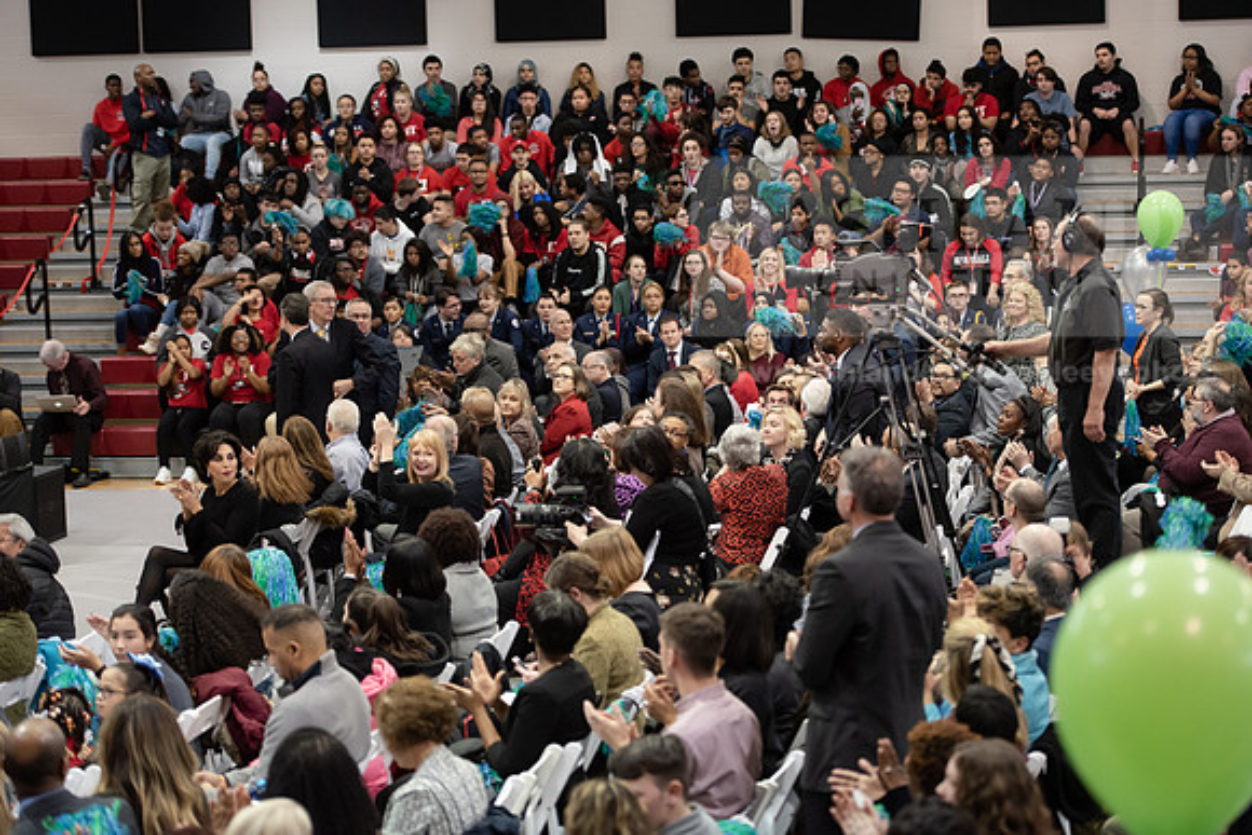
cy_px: 418
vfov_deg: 16.1
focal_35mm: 85
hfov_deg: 23.9
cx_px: 626
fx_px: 2957
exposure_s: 1/200
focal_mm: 85
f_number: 2.8
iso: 2000
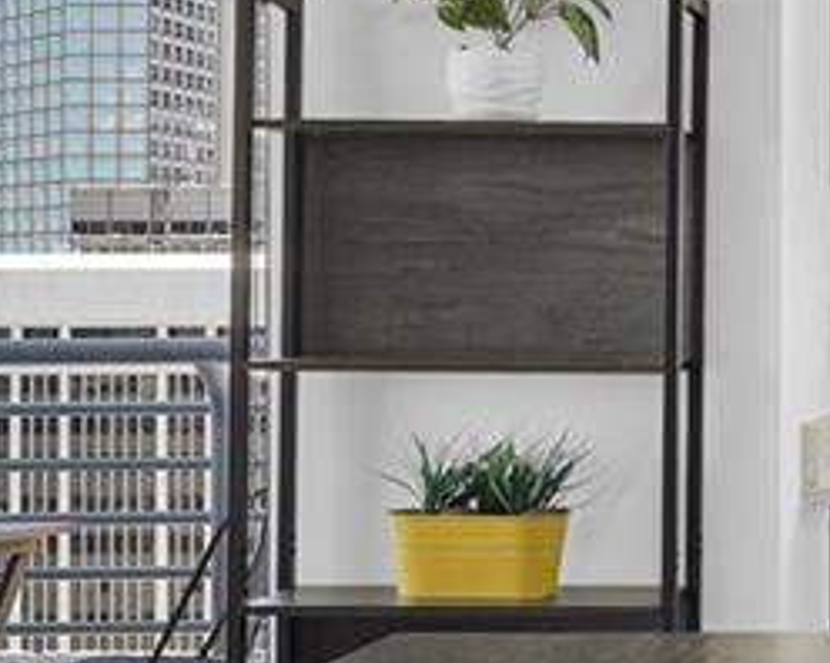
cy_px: 261
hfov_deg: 17.6
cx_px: 1265
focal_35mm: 97
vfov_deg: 15.8
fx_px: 2381
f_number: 8
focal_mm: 16
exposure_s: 1/10
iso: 200
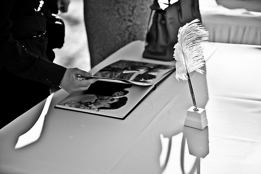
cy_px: 87
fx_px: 507
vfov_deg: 19.4
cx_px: 130
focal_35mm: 70
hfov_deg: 28.9
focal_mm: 70
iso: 200
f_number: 2.8
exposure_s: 1/2000
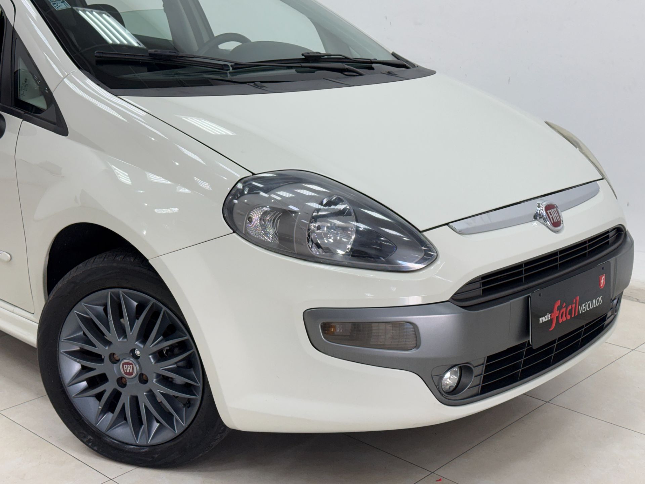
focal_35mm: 48
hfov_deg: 39.7
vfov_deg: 30.3
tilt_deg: -14.4
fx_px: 894
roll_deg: +0.4
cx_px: 322
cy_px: 242
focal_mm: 6.76
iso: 64
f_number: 1.78
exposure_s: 1/120
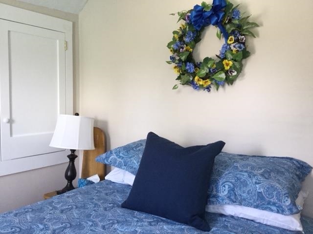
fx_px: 280
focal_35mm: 31
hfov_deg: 58.4
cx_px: 156
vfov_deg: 45.4
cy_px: 117
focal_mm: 3.3
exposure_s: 1/30
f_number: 2.4
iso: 80
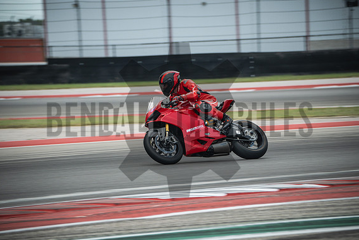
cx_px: 180
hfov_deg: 7.4
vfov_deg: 4.9
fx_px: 2792
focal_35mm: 280
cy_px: 120
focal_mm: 183.1
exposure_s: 1/320
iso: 160
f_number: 5
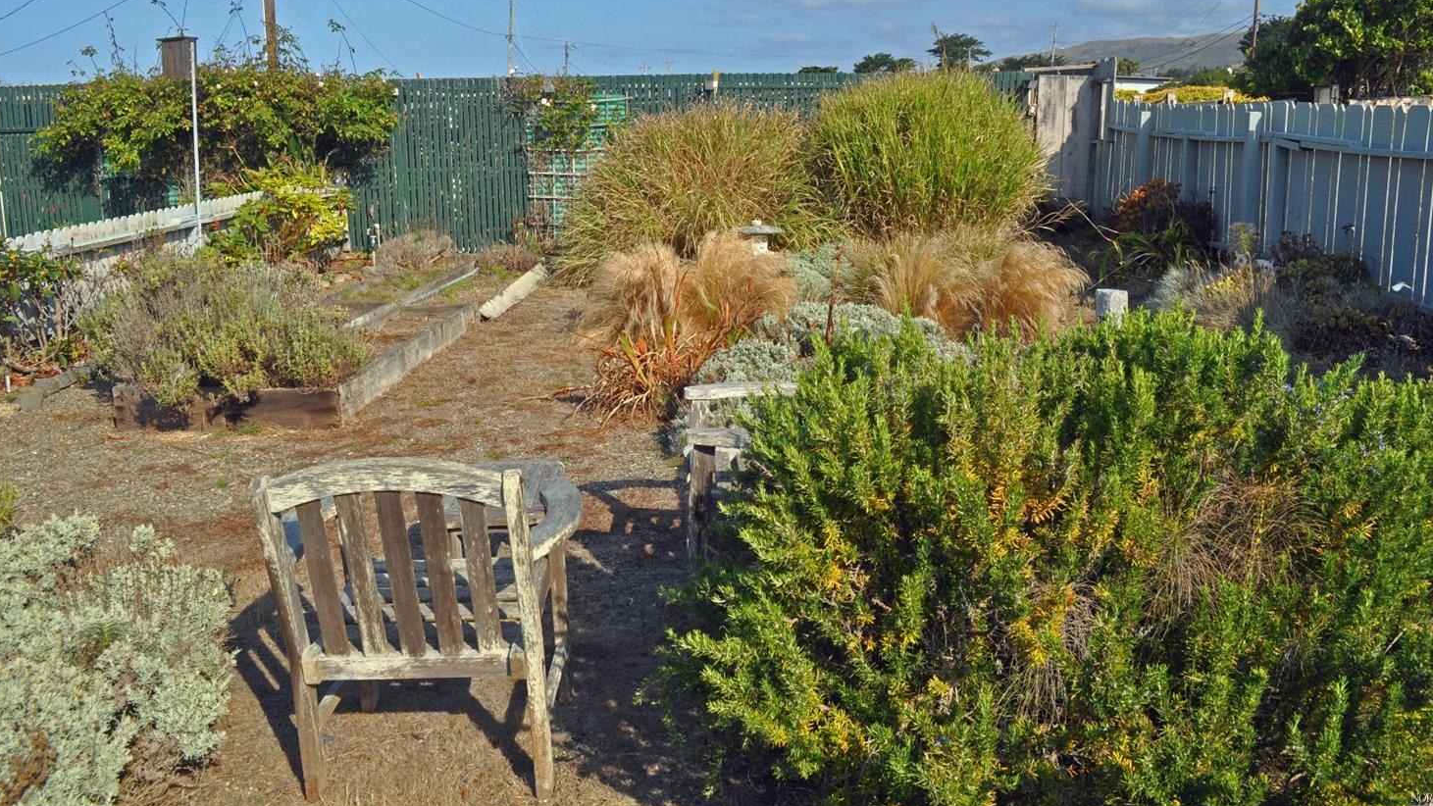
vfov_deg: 40.0
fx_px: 1102
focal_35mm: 29
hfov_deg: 66.1
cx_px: 725
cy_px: 325
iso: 200
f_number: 9
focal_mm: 18
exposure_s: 1/320
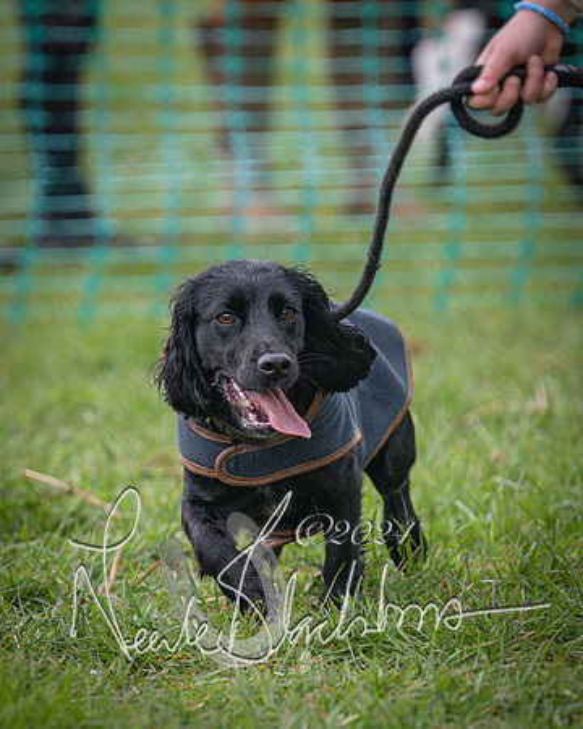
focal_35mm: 391
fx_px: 8443
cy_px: 479
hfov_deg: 4.0
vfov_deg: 4.9
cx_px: 100
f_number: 4
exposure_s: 1/2500
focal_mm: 210
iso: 1250
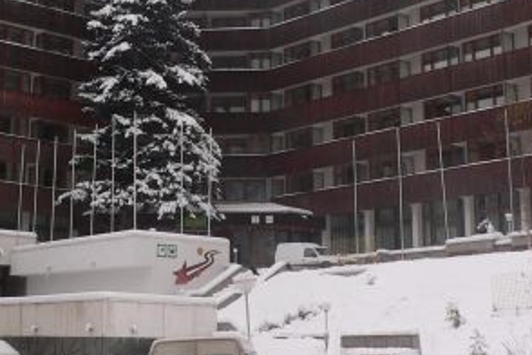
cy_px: 116
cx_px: 203
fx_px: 1005
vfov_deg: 19.9
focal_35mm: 68
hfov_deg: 29.6
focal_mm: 4.6
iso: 100
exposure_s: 1/250
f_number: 4
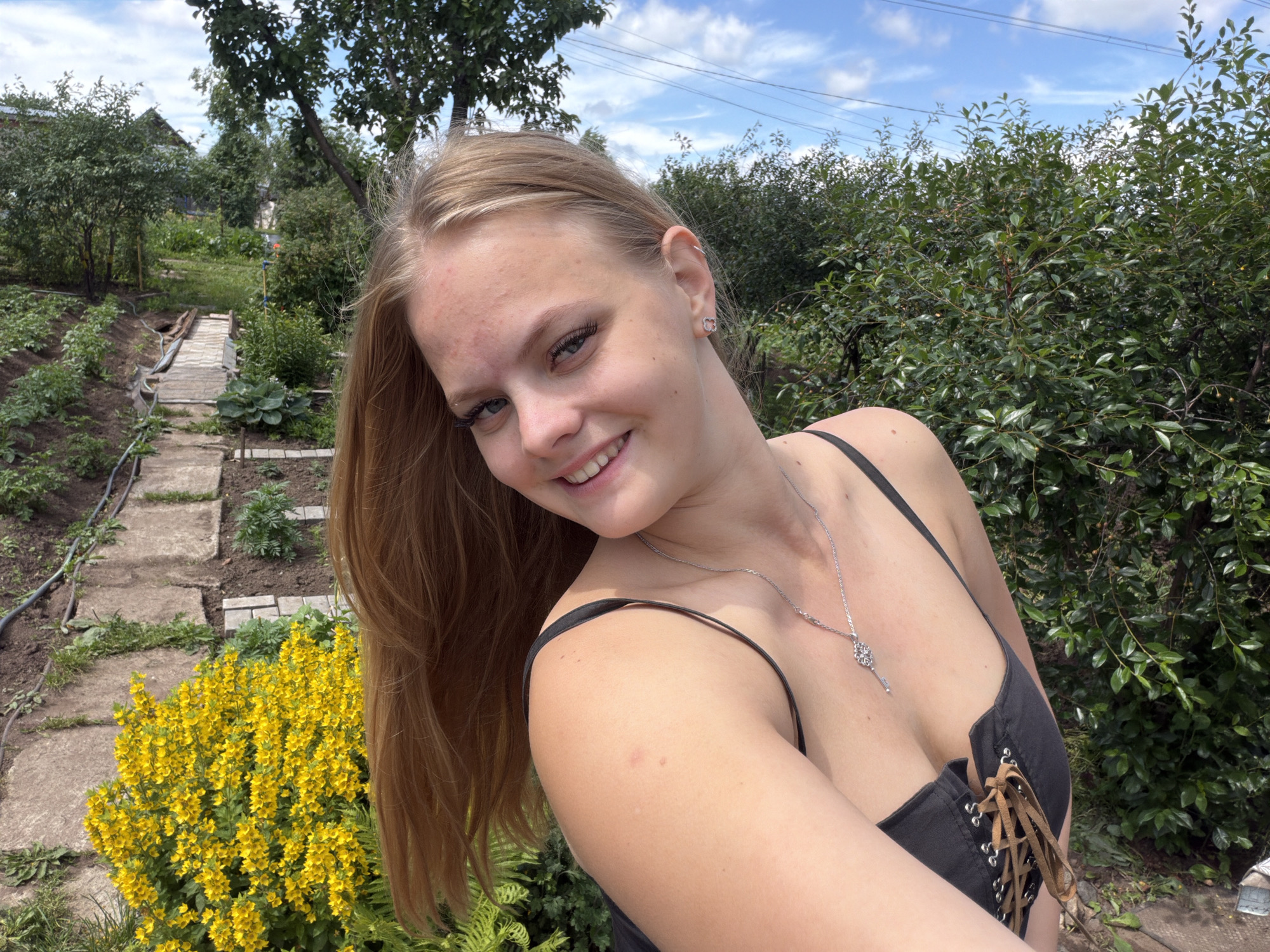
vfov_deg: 58.9
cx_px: 635
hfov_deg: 73.9
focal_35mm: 23
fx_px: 844
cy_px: 476
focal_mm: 2.71
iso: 25
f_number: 1.9
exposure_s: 1/723
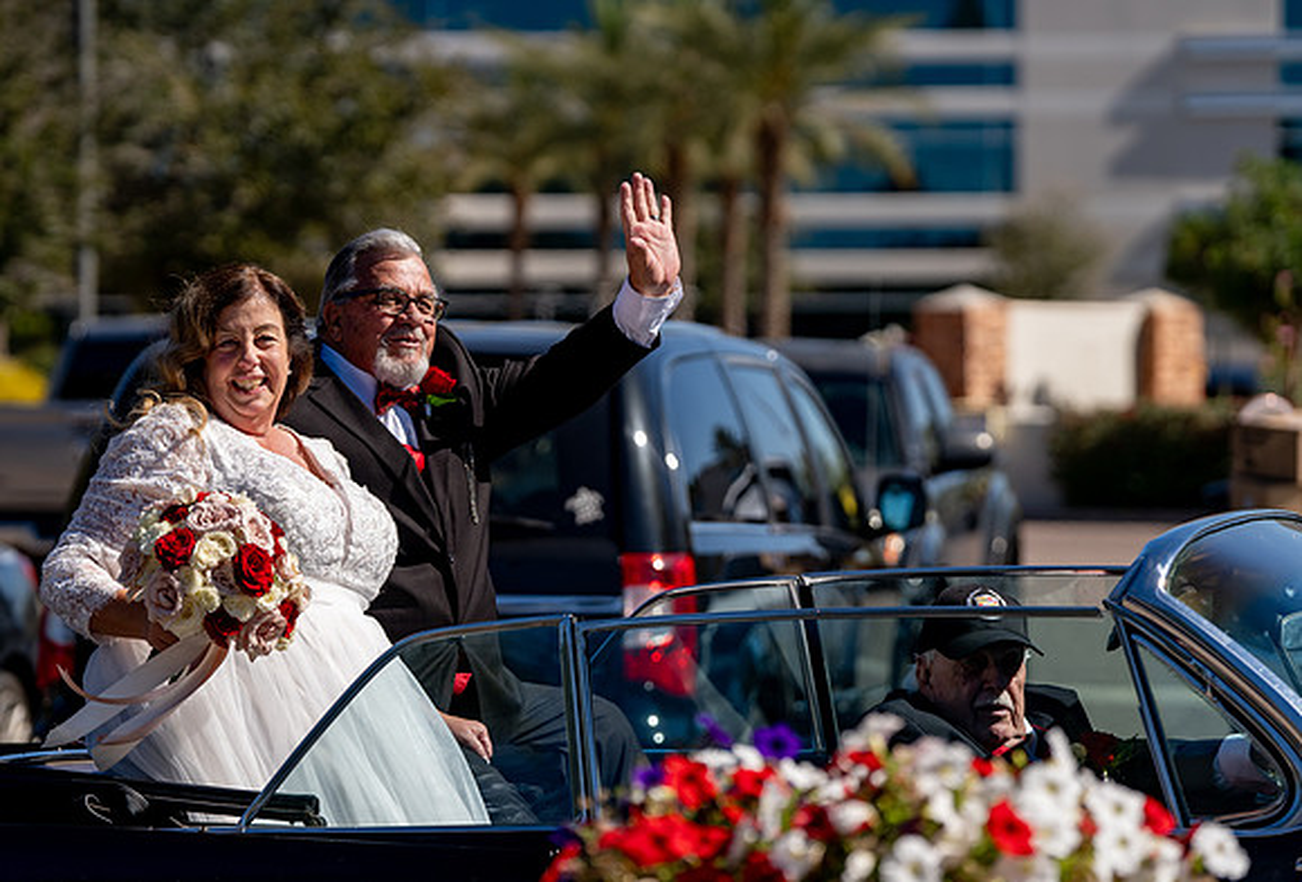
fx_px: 5281
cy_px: 381
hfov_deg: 14.1
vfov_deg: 9.5
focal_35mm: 145
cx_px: 548
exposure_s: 1/2500
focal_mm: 122
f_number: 3.2
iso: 100
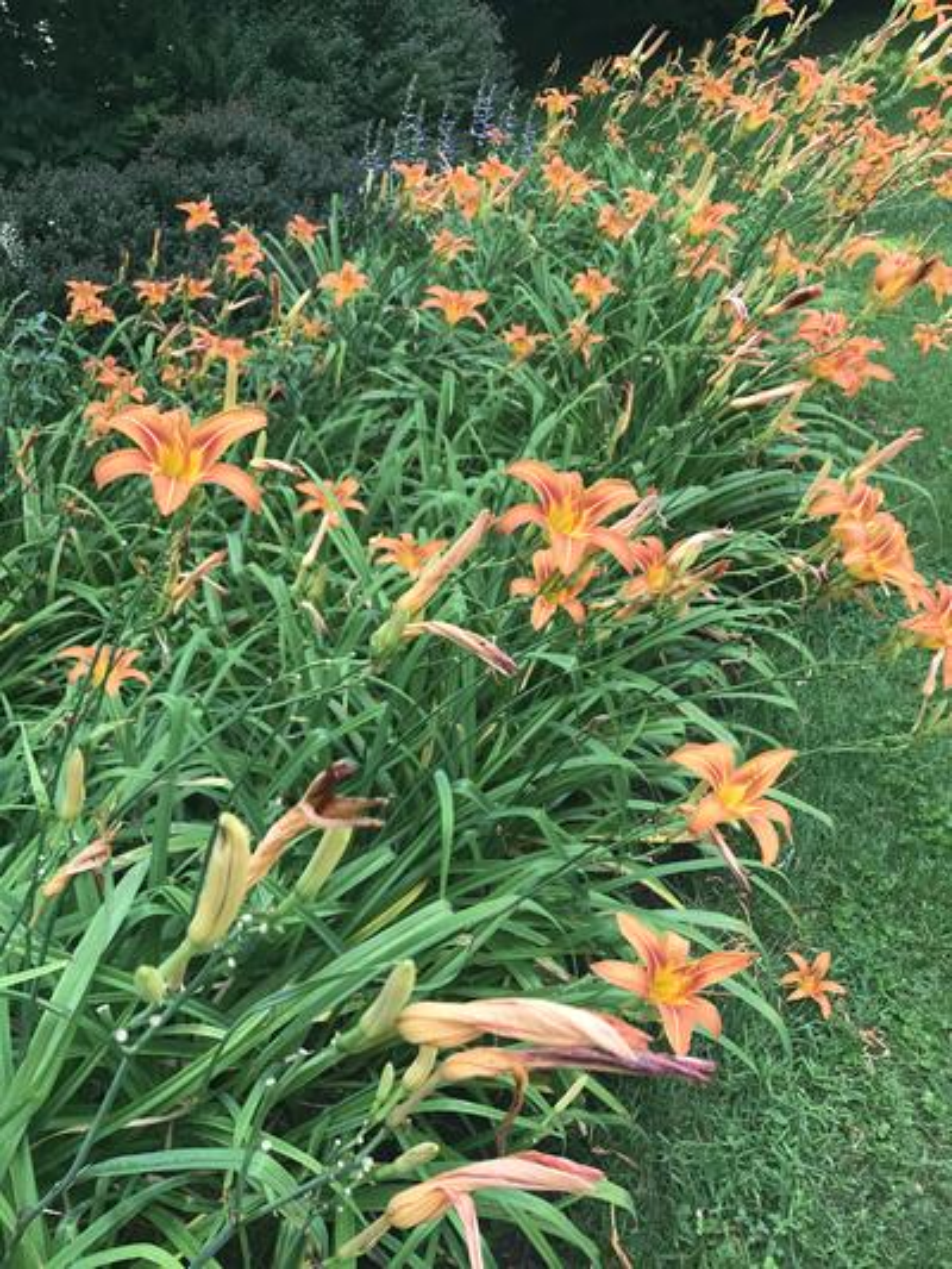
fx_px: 1026
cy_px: 634
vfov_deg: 63.4
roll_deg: +5.9
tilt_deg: -34.2
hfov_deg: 49.8
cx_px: 476
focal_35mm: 28
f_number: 1.8
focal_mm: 3.99
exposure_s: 1/120
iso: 25
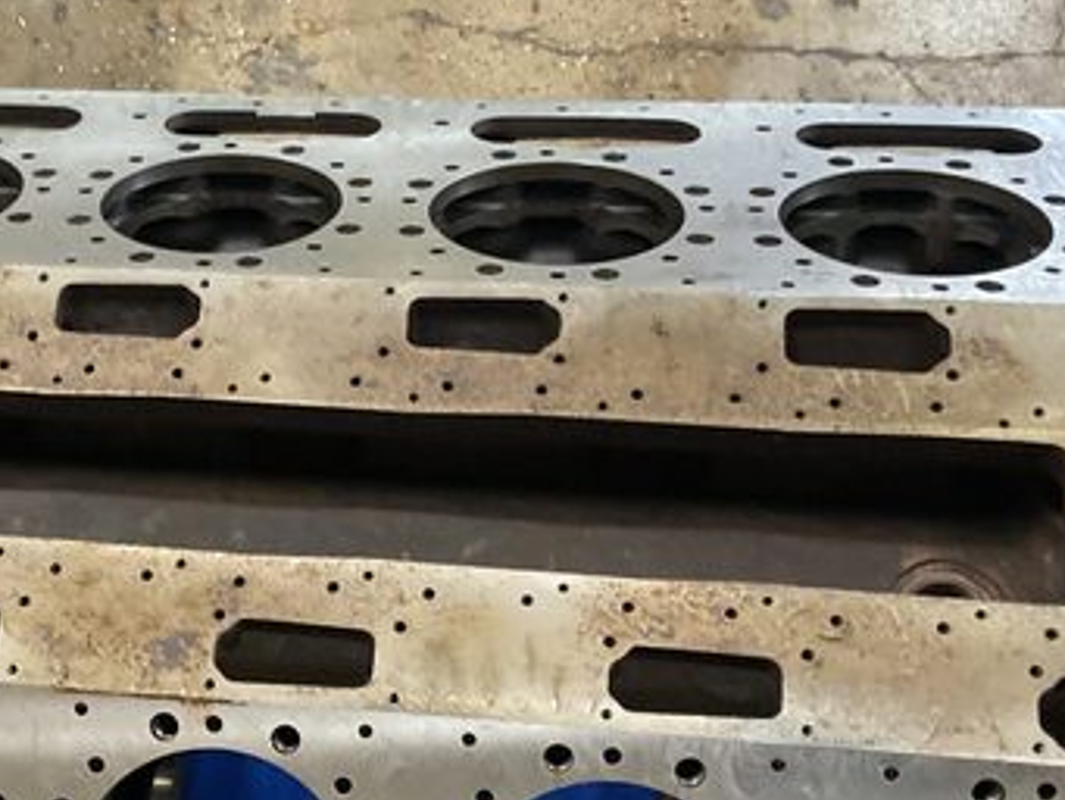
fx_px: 2093
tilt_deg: -62.3
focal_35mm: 68
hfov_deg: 27.7
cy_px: 575
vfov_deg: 21.5
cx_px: 150
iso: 200
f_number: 1.8
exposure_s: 1/60
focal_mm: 3
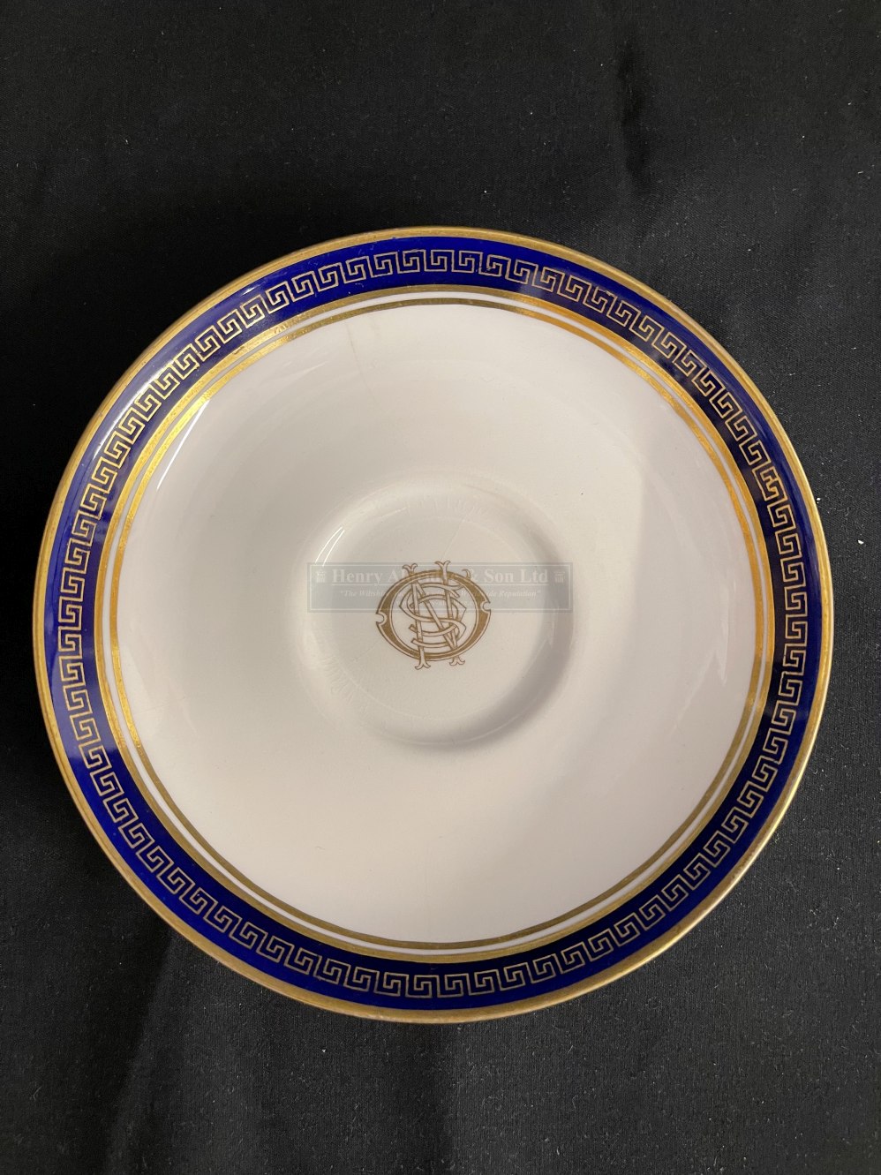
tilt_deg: -82.4
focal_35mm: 26
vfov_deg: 67.3
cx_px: 440
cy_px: 588
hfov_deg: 53.1
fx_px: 882
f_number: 1.6
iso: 200
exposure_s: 1/50
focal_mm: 5.1
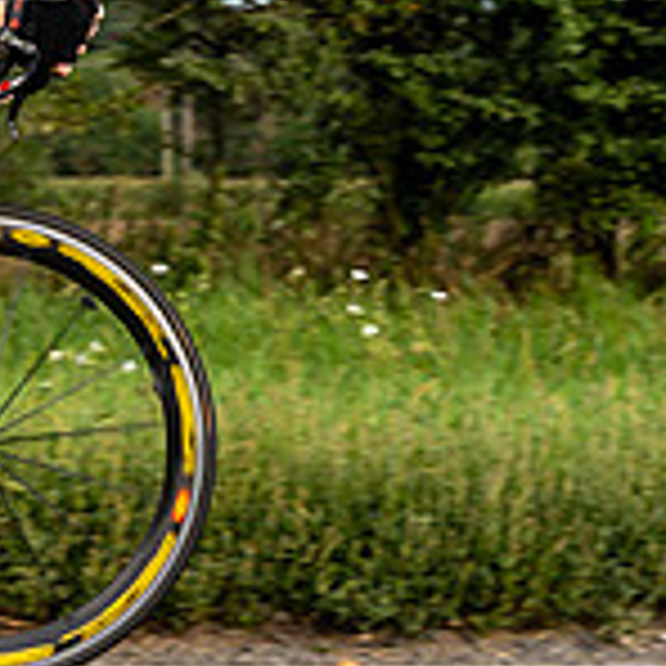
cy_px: -178
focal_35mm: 225
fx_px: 4898
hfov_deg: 7.7
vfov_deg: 7.7
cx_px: -188
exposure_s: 1/640
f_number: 5
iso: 160
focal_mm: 53
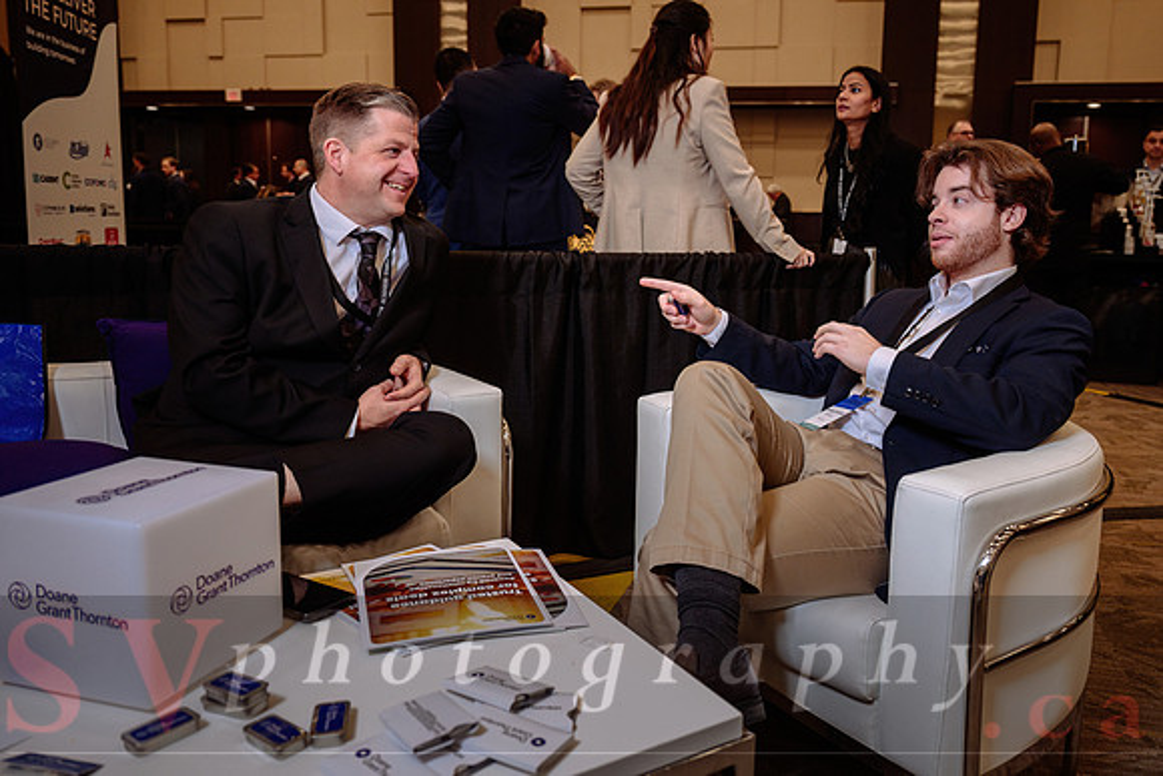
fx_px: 903
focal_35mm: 28
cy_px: 347
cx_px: 668
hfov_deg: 65.2
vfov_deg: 46.4
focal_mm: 24
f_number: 3.5
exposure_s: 1/200
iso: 500
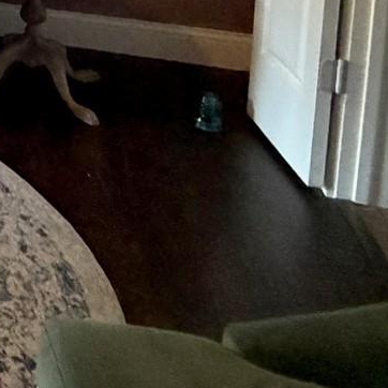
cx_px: -389
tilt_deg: -8.3
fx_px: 888
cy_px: -179
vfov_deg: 21.2
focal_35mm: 70
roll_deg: +0.3
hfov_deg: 17.5
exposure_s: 1/60
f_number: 2.2
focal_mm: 2.22
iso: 500
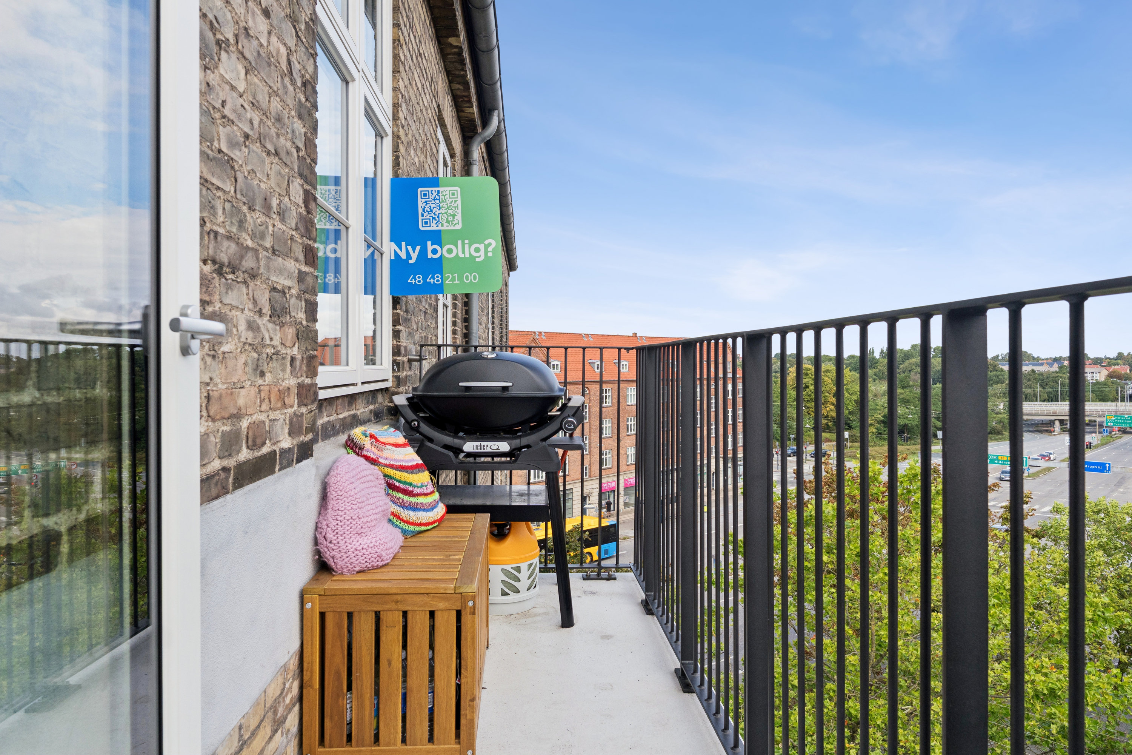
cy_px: 378
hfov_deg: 78.8
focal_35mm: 22
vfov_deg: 57.4
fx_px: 689
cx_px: 566
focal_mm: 14.6
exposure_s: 1/400
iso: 400
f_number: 7.1
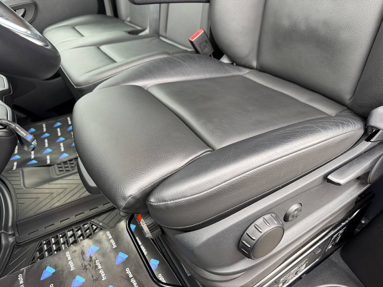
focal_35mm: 24
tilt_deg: -37.5
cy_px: 144
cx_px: 192
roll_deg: +8.4
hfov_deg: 71.6
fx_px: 266
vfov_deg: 56.8
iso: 200
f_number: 1.78
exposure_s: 1/85
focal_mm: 6.76
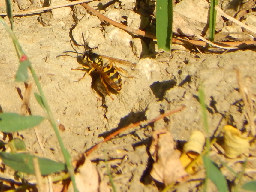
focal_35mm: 425
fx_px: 3143
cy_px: 96
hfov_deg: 4.7
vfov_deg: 3.5
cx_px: 128
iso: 125
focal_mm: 76.4
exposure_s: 1/500
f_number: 5.7
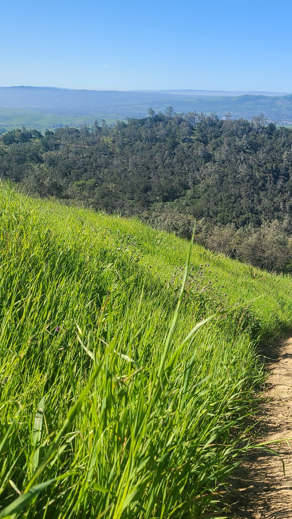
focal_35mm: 44
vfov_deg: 46.4
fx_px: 606
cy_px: 246
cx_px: 291
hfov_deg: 25.8
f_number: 1.8
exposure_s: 1/1859
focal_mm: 5.4
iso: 40
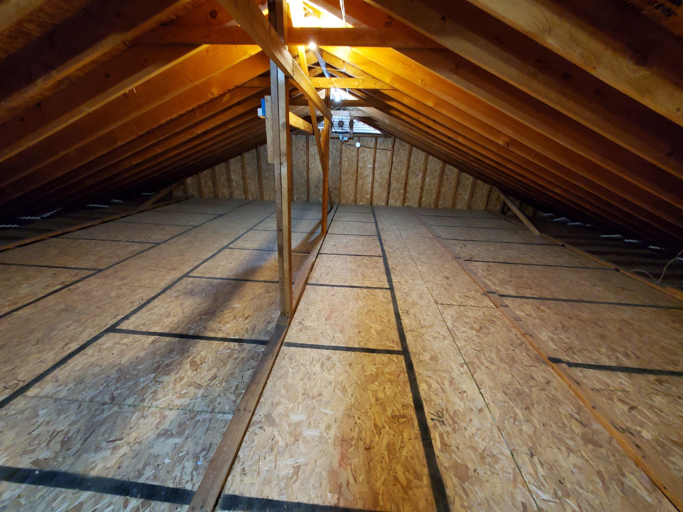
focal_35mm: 13
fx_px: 256
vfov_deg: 89.9
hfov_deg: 106.2
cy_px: 256
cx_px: 342
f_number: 2.2
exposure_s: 1/20
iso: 1000
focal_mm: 1.8
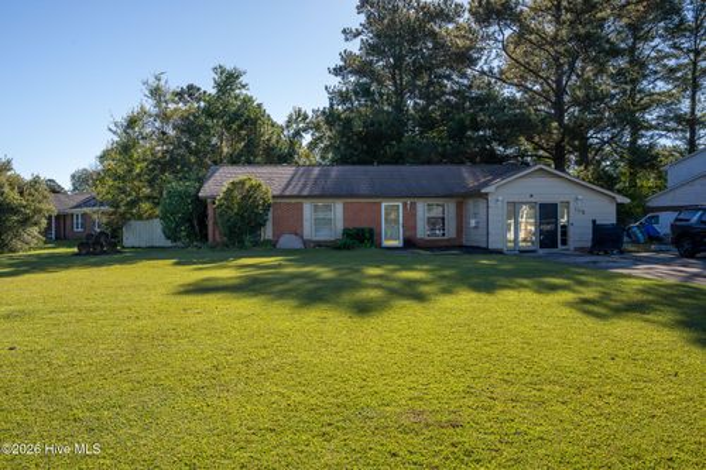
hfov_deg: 61.5
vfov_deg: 43.3
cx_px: 326
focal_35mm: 30
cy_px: 235
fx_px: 592
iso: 500
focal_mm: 28
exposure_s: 1/160
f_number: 10
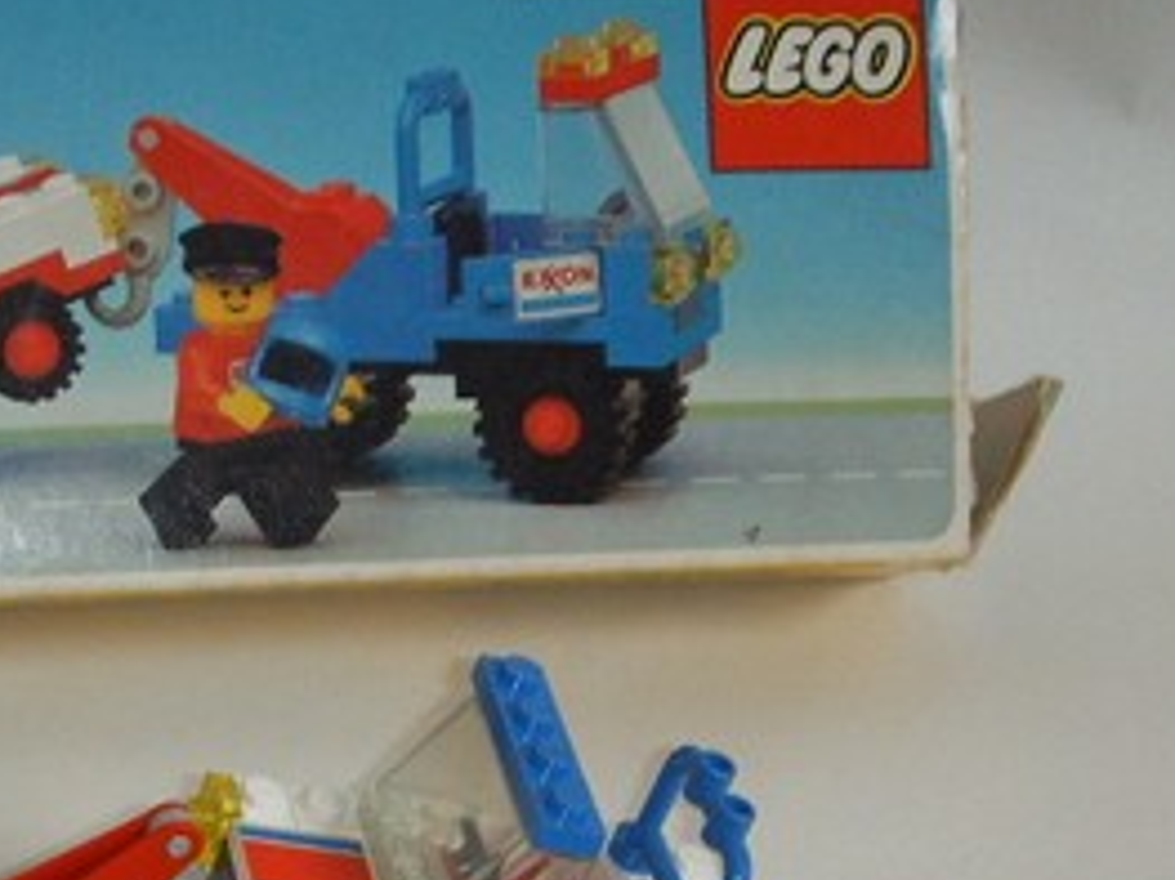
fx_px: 3223
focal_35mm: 95
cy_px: 876
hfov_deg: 20.5
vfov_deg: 15.3
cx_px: 304
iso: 100
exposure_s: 1/45
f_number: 3.5
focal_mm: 6.6
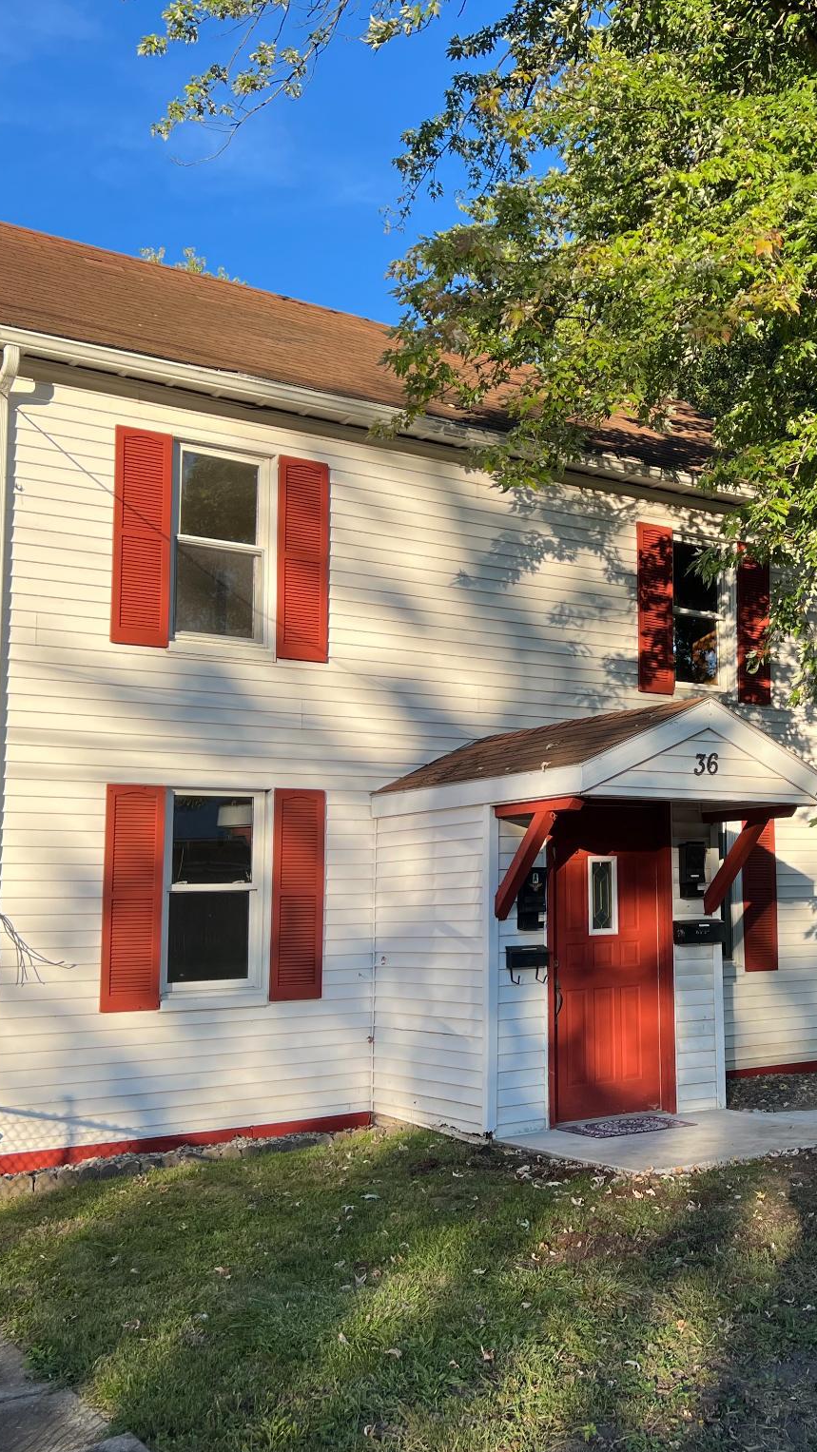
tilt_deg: +6.3
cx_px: 657
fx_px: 1463
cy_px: 729
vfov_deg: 52.8
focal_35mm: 38
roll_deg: +0.4
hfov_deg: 30.4
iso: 50
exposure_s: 1/1808
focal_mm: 5.7
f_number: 1.5
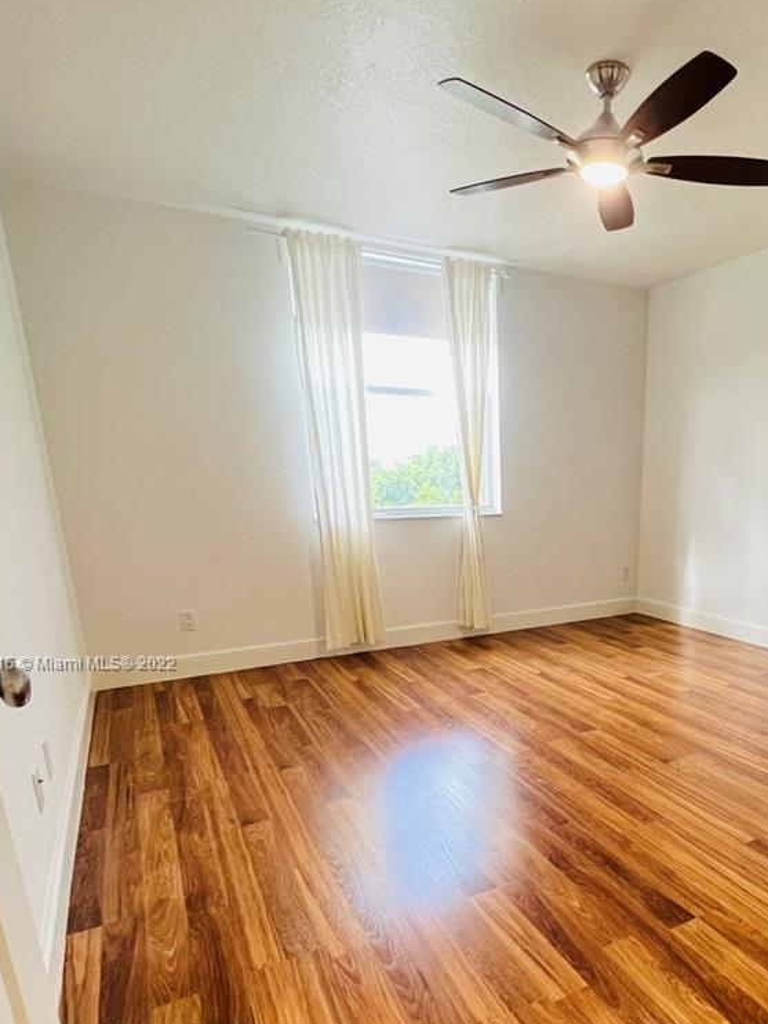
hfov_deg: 61.0
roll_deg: +0.9
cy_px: 664
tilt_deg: -15.9
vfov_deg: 77.0
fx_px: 621
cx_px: 543
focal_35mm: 21
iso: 320
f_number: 1.8
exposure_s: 1/60
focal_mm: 1.57
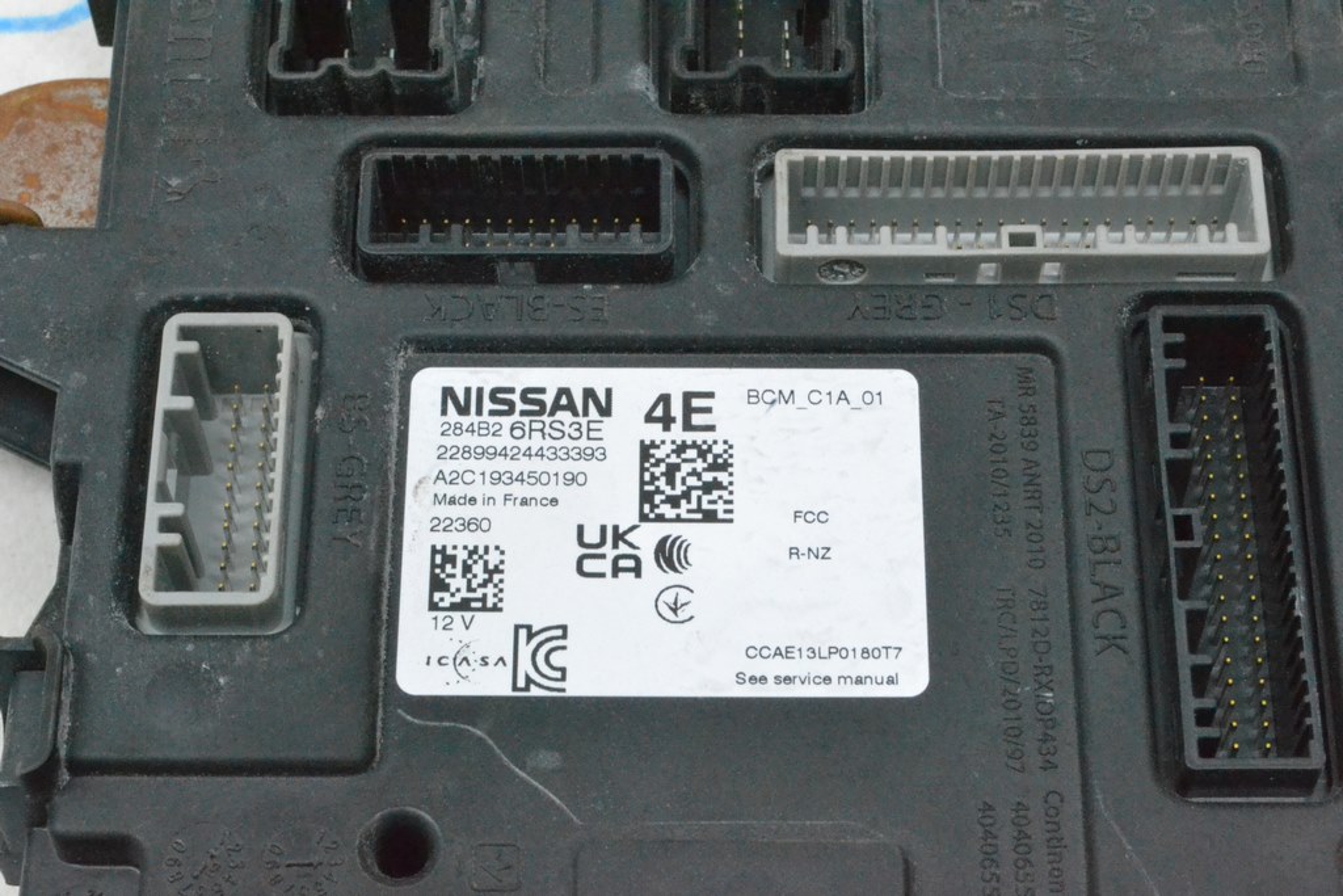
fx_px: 3078
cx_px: 672
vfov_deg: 16.6
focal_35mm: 82
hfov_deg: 24.6
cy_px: 448
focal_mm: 55
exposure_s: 1/50
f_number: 18
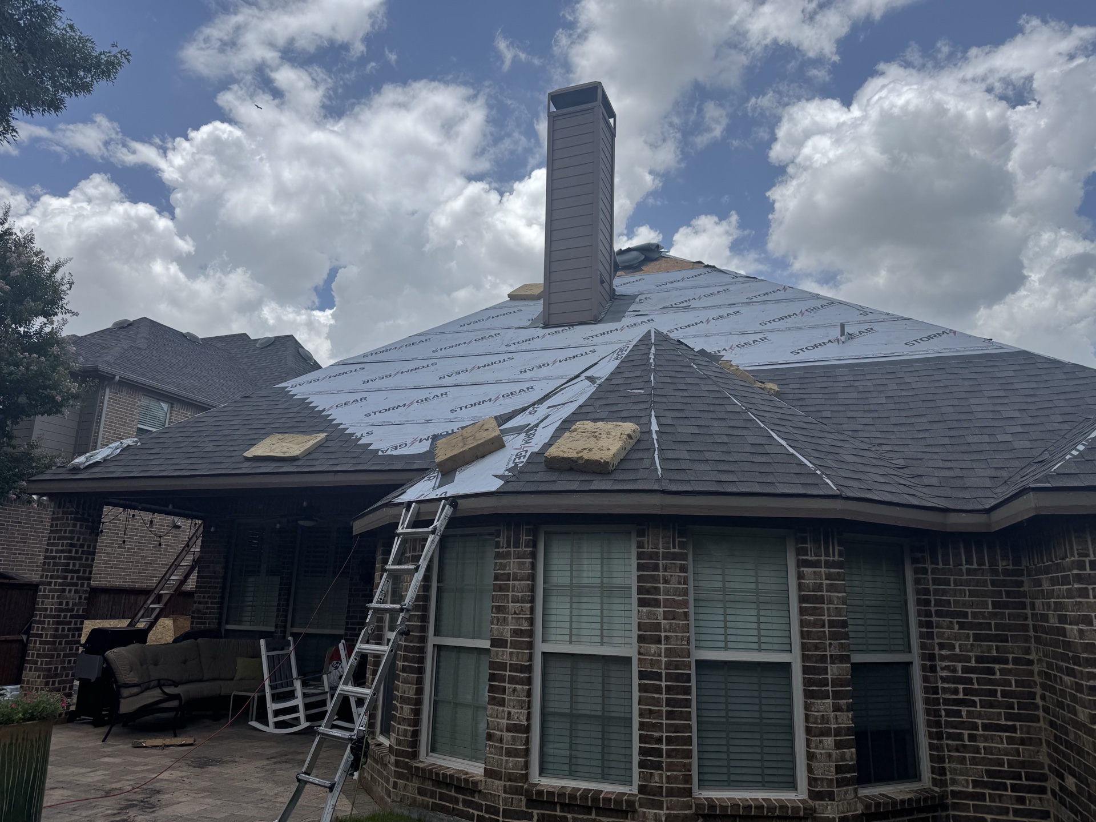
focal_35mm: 24
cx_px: 548
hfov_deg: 71.6
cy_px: 411
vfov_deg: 56.8
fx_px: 760
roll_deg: -2.8
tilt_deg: +12.9
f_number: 1.78
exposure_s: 1/7937
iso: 80
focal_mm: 6.76
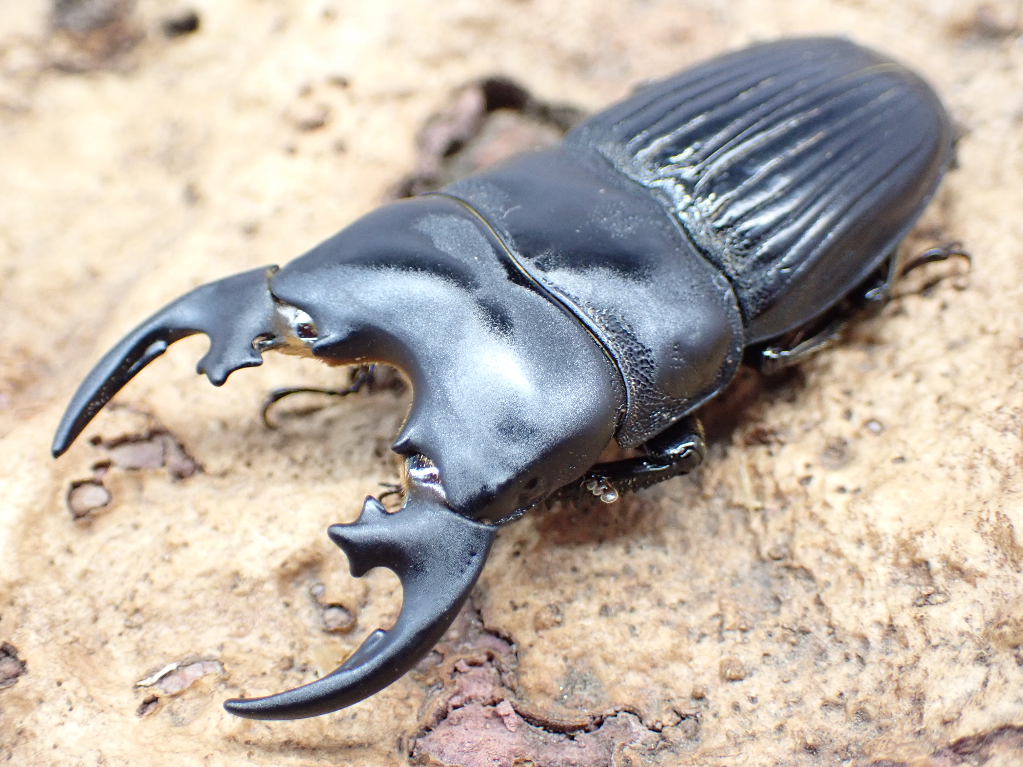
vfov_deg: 29.1
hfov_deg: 38.2
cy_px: 384
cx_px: 512
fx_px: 1478
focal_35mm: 50
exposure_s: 1/100
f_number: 3.2
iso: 800
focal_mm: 9.01
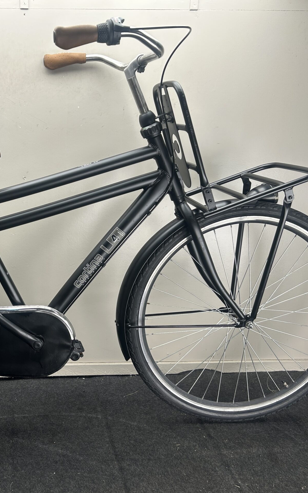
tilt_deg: -17.4
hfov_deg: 32.9
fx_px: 497
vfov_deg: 52.7
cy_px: 248
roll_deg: +0.7
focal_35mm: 37
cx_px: 40
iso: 32
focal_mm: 5.7
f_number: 1.5
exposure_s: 1/113
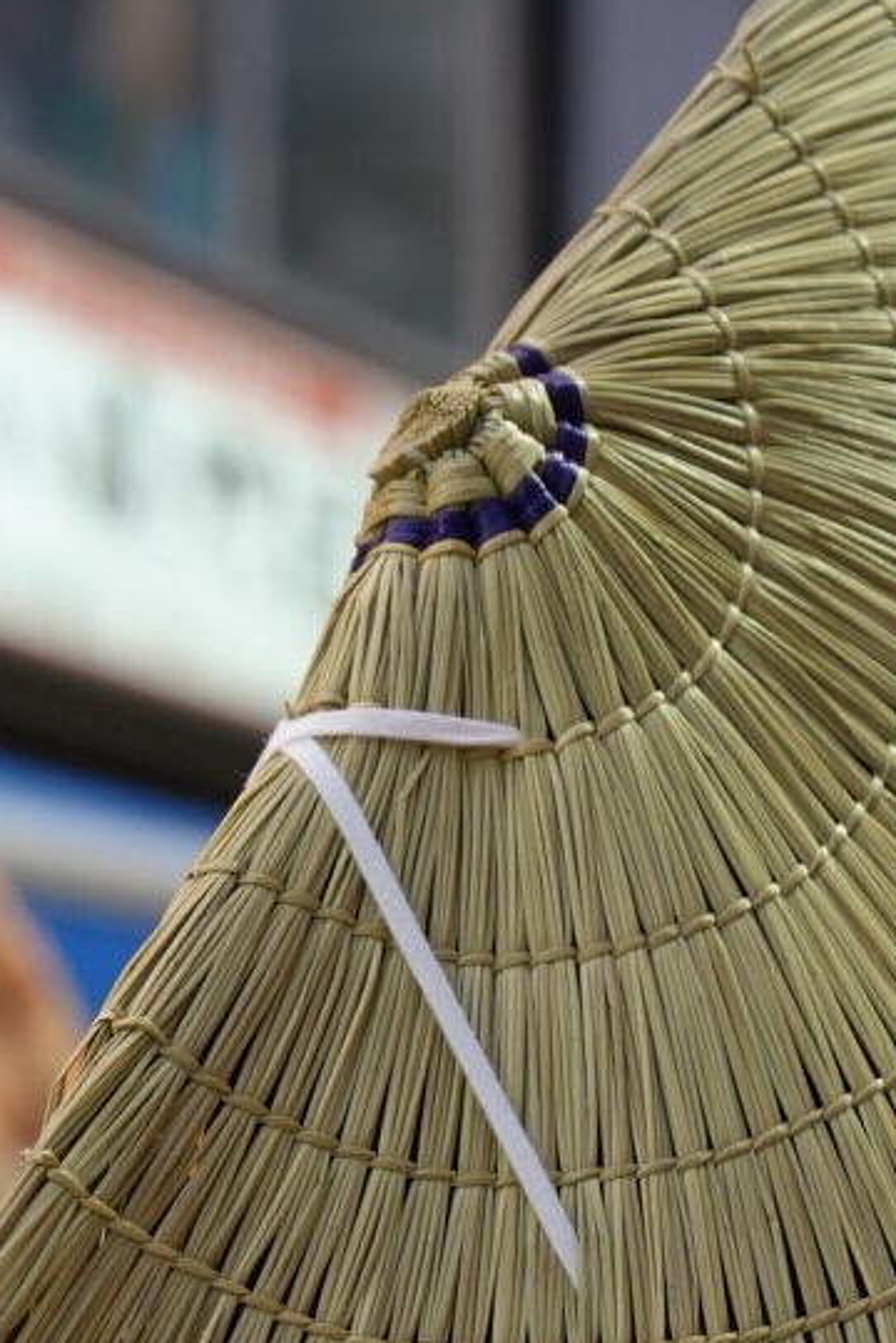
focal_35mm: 183
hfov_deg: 7.5
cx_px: 401
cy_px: 1946
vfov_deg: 10.9
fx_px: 6823
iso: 800
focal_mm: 61
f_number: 4
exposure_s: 1/160
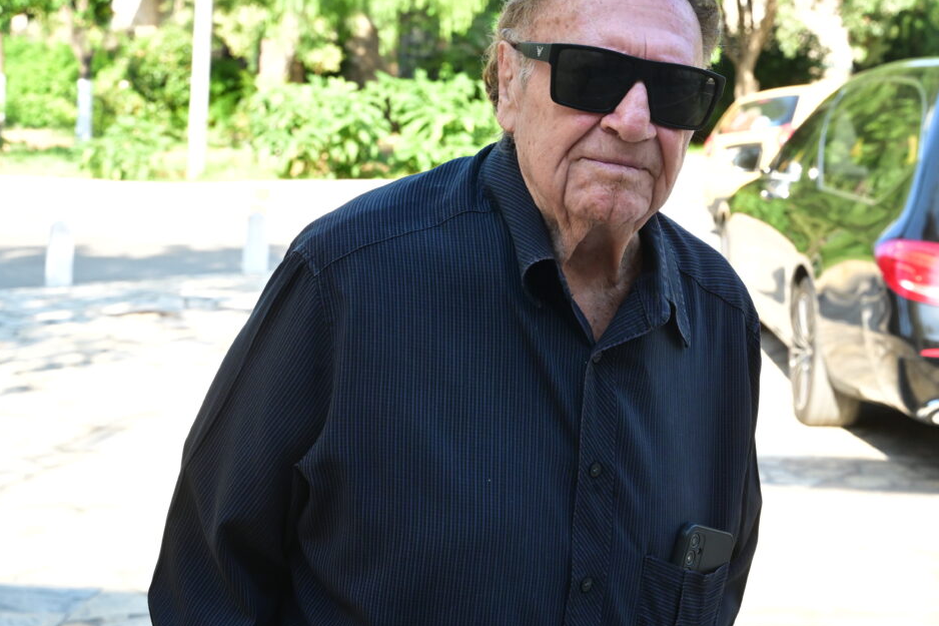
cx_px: 563
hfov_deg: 31.3
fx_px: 1669
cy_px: 309
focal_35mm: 64
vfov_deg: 21.2
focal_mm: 50
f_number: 8
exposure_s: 1/500
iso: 2000
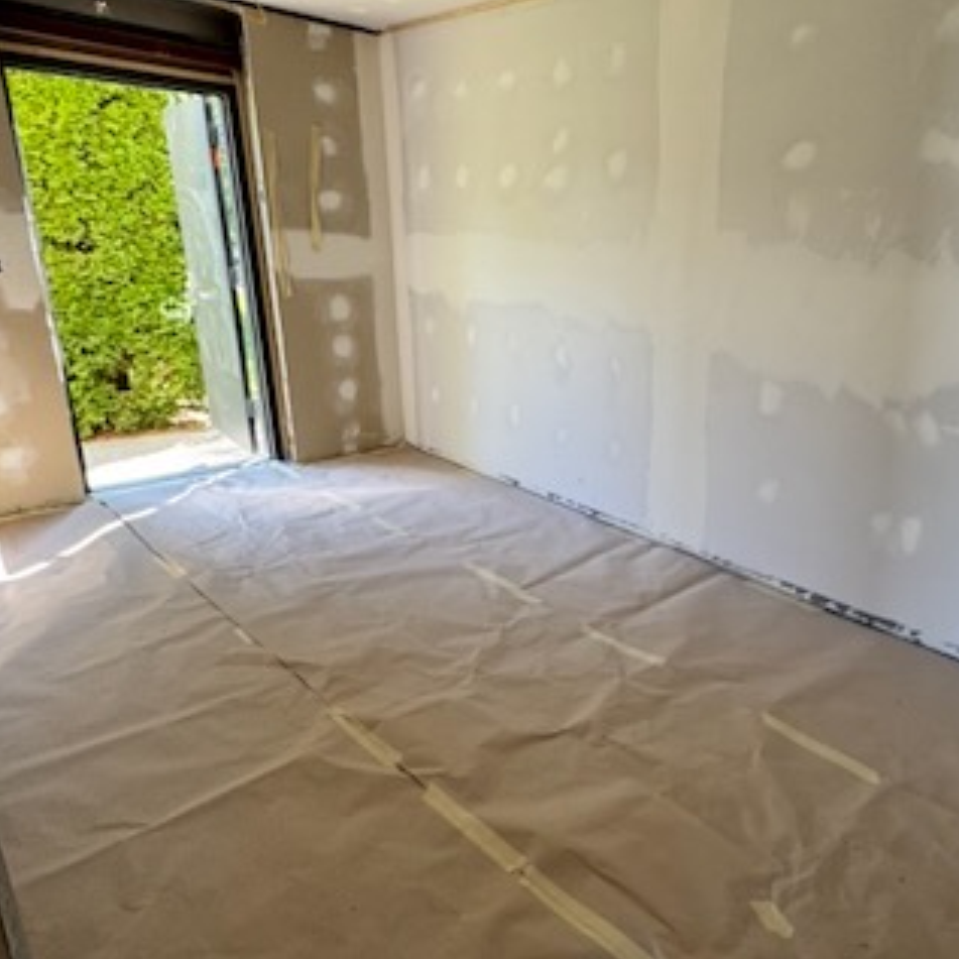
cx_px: 699
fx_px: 784
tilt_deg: -18.1
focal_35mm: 25
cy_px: 478
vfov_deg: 62.9
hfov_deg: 60.1
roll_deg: -0.2
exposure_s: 1/99
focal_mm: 2.22
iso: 80
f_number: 2.2
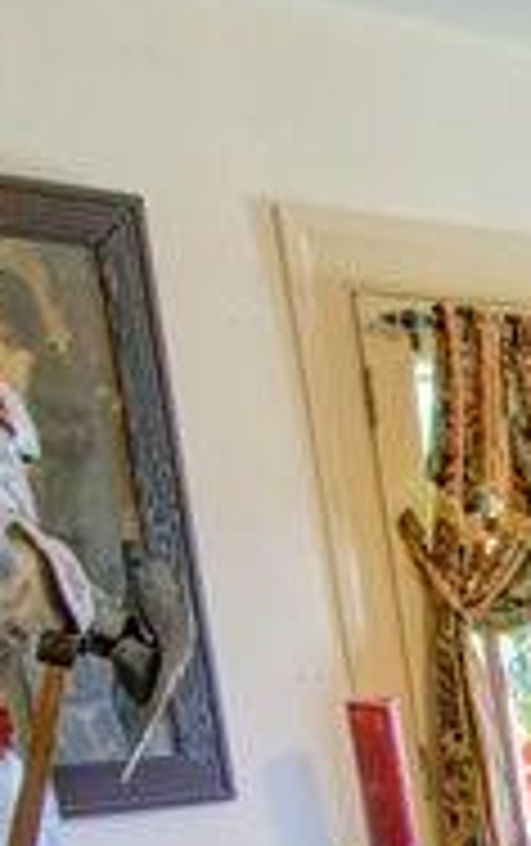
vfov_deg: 21.6
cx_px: 1334
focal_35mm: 83
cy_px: 1197
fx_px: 1916
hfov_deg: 12.1
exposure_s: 1/5
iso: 400
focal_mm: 16
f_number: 8
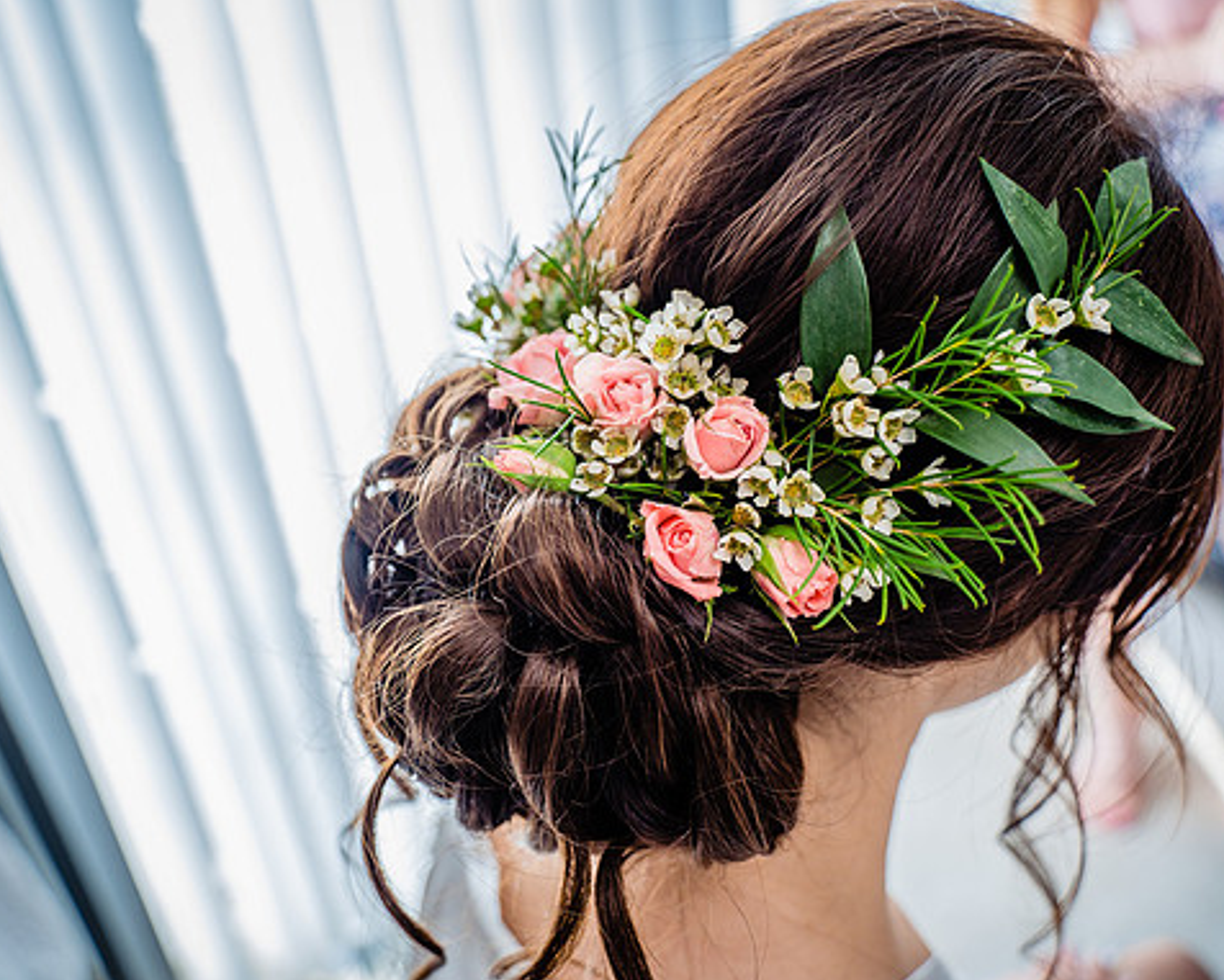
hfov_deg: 55.6
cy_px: 495
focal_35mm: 32
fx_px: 1159
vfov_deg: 45.8
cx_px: 568
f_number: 3.5
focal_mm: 28
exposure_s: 1/160
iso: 250
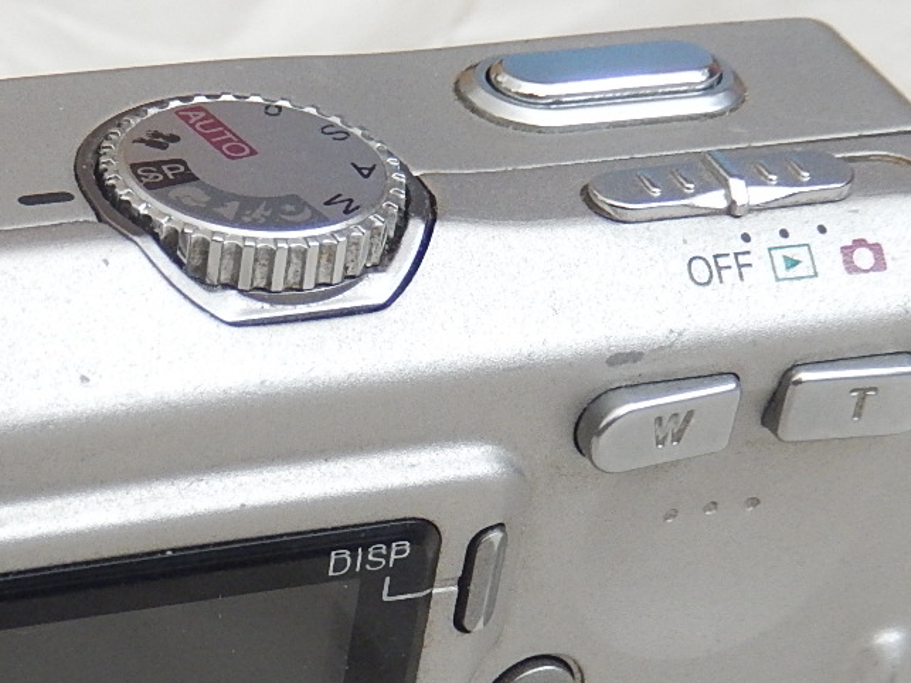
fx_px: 3342
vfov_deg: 11.5
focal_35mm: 127
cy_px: 748
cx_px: -10
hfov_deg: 15.2
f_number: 4.5
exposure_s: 1/50
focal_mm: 9.2
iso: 400
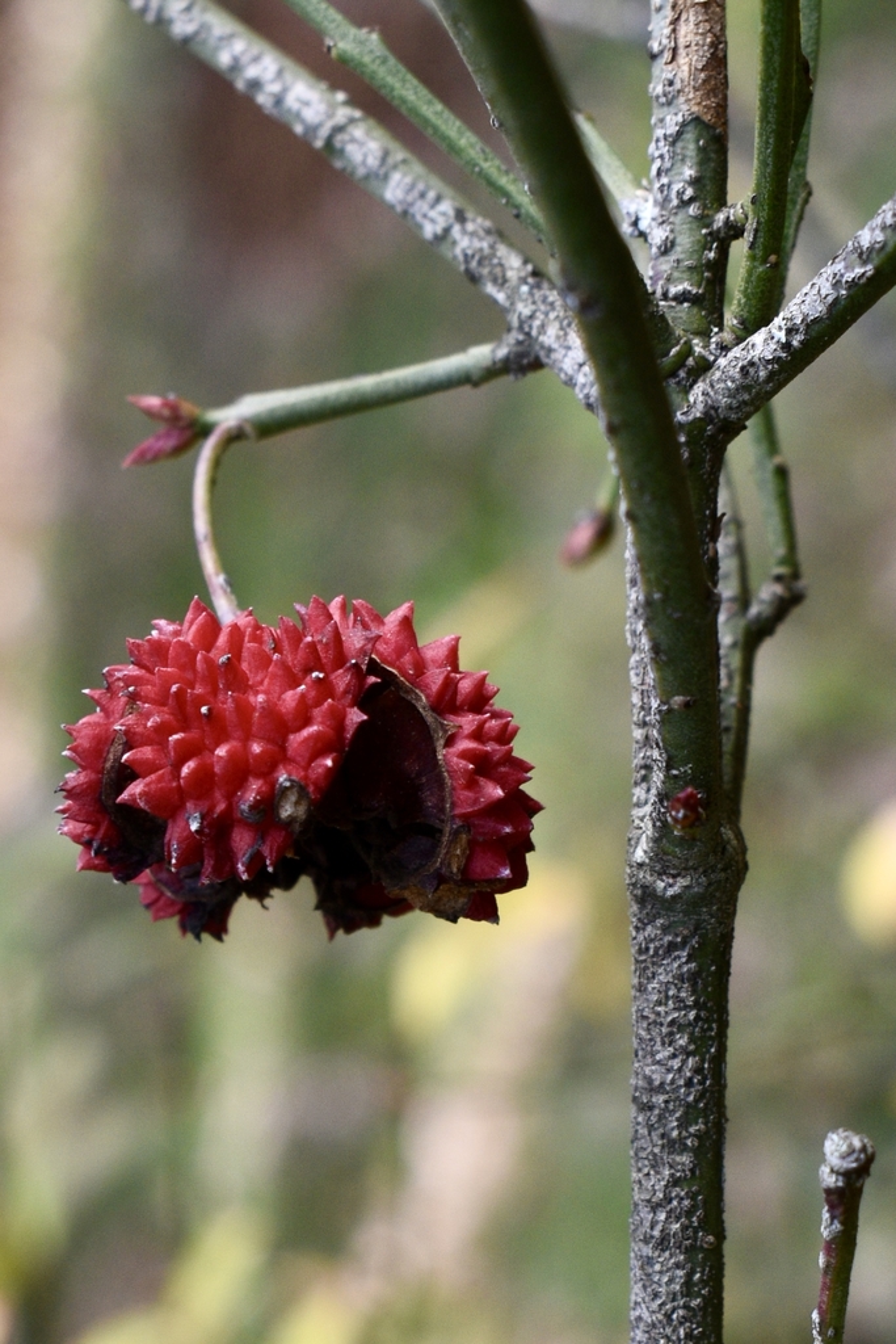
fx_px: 1959
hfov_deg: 25.8
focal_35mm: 52
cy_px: 672
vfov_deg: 37.8
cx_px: 448
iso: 400
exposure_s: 1/250
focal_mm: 35
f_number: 8
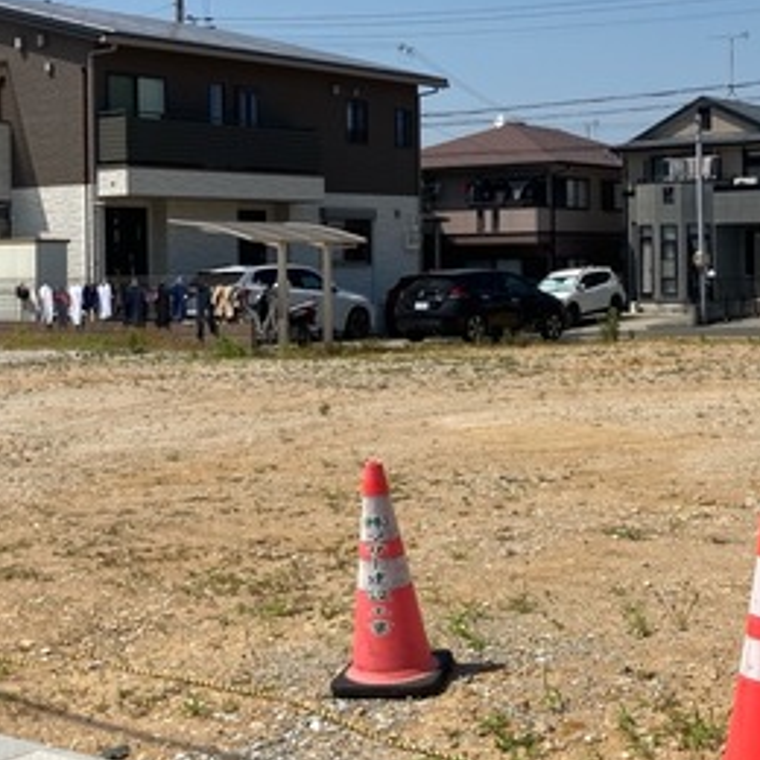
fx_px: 1515
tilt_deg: +1.4
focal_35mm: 61
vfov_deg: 28.1
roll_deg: -0.3
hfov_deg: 28.0
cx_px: 488
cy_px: 286
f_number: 1.8
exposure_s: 1/3247
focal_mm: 3.99
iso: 32
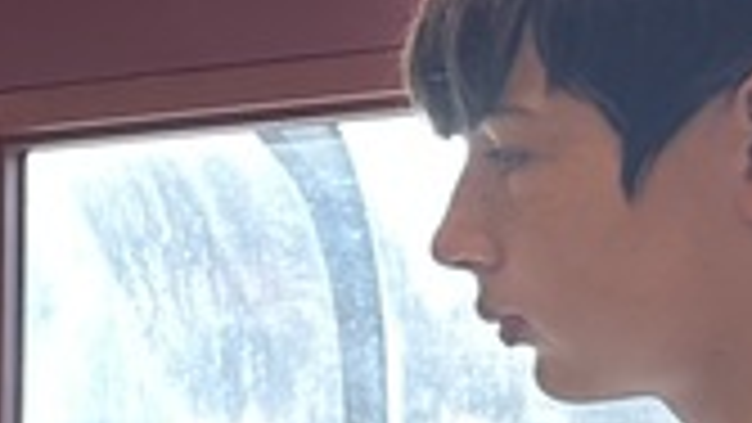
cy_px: 896
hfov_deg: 11.1
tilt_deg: -5.5
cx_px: -1099
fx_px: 3191
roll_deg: +1.2
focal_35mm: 160
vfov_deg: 7.3
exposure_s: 1/150
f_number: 1.78
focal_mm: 6.86
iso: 64
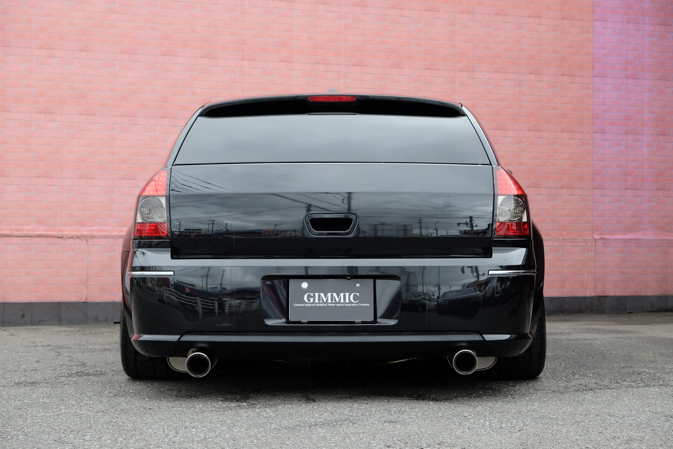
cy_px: 224
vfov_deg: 16.5
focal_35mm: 83
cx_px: 336
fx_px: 1552
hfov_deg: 24.5
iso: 400
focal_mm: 55
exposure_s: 1/180
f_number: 5.6
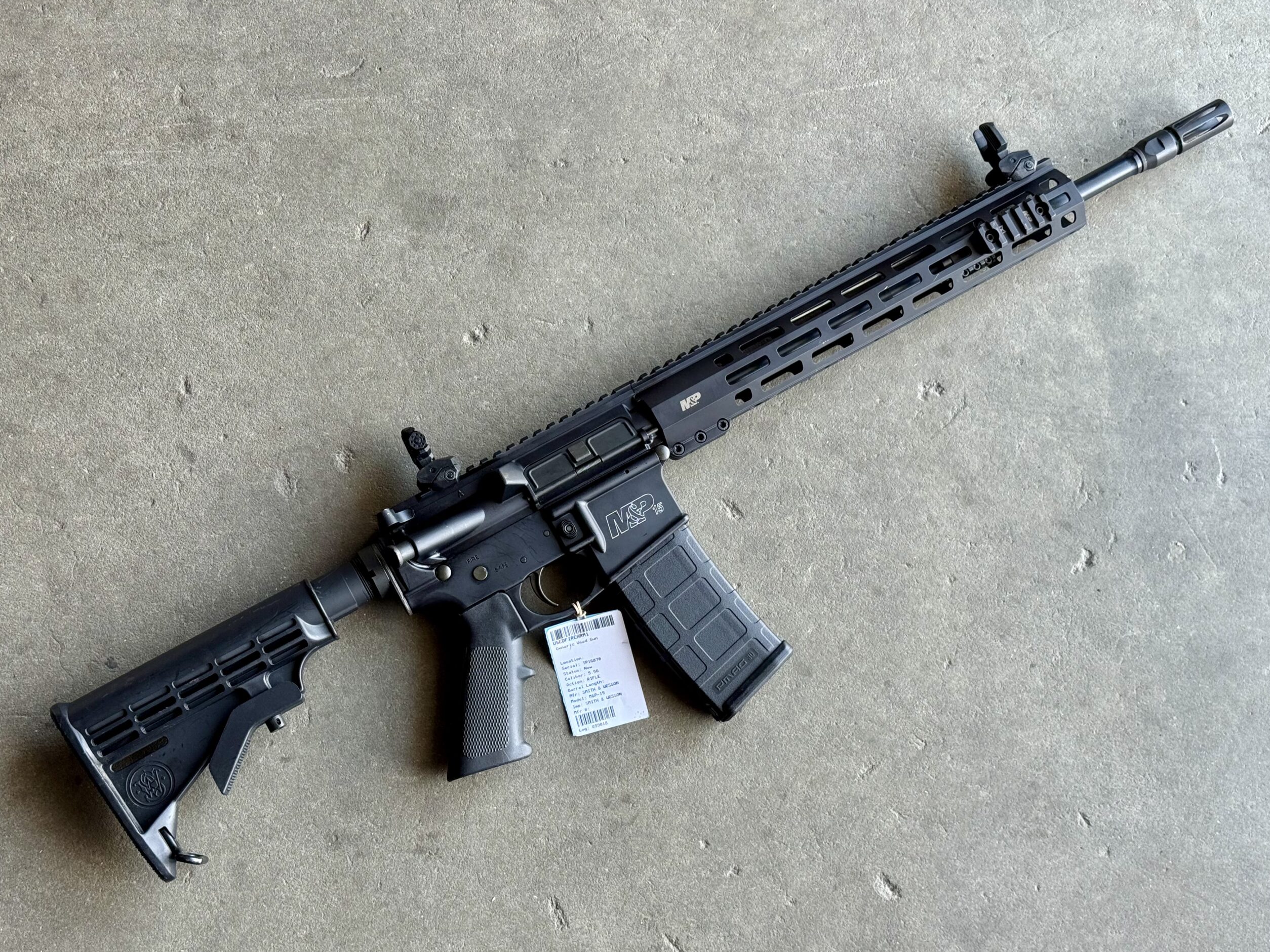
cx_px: 640
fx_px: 1798
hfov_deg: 38.9
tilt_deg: -77.9
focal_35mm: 49
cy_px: 482
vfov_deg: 29.7
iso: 80
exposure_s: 1/170
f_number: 1.78
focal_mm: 6.76
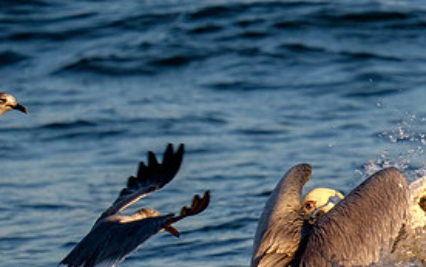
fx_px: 13804
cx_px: 587
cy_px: 307
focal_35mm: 1188
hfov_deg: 1.8
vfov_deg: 1.1
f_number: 5.6
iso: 200
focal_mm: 200
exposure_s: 1/1000
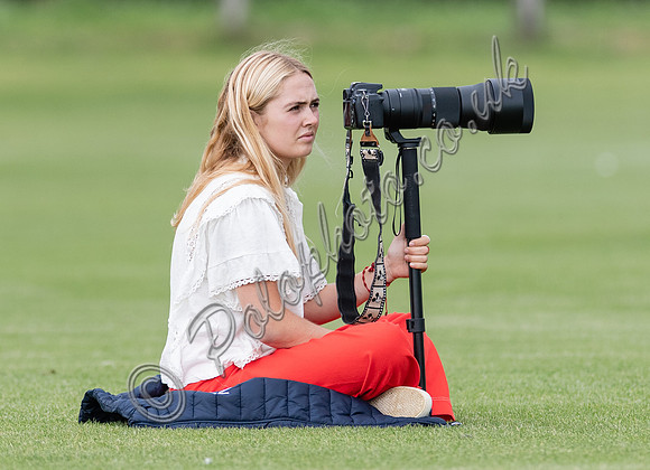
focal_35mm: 898
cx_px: 301
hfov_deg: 2.2
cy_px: 117
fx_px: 16661
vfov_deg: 1.6
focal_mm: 300
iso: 320
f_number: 2.8
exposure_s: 1/2000
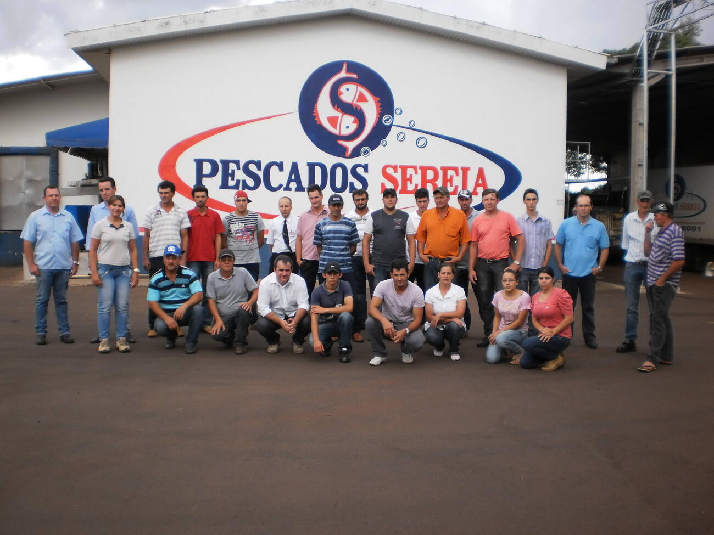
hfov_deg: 51.4
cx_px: 357
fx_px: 743
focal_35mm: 36
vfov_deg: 39.7
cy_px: 268
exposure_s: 1/250
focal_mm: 6.3
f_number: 3.1
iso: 100
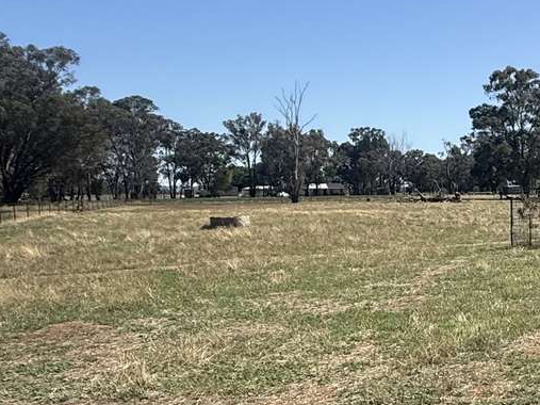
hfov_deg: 30.8
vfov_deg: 27.5
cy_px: 243
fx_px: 827
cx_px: 643
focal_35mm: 53
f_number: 2.2
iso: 50
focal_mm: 2.22
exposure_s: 1/2320
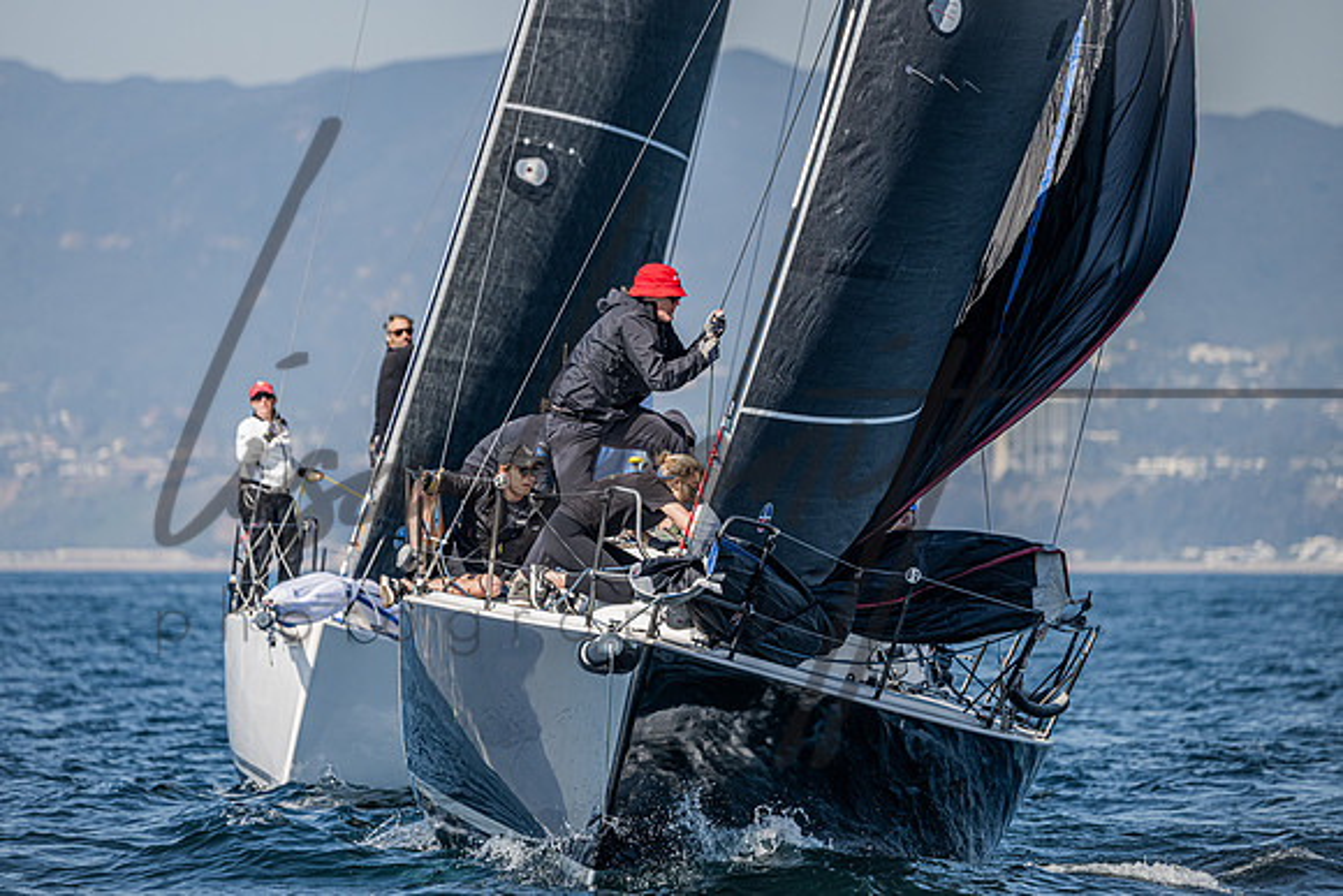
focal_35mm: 348
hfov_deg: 5.9
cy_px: 370
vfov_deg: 3.9
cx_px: 604
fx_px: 13002
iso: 400
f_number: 5.3
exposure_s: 1/3200
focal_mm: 290
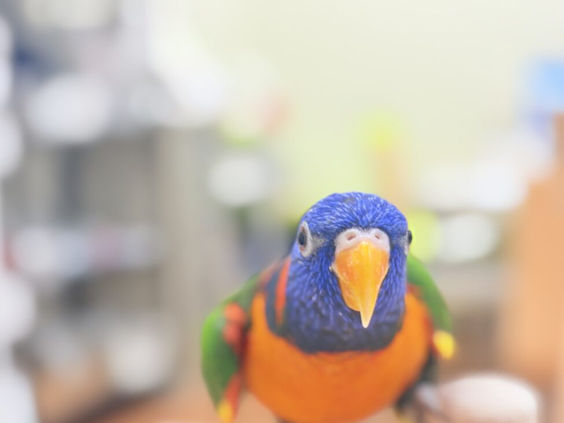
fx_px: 1043
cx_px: 310
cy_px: 258
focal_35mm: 64
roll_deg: +1.6
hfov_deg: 30.2
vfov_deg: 22.9
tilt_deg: -9.8
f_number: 1.6
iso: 50
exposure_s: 1/78
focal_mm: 5.96
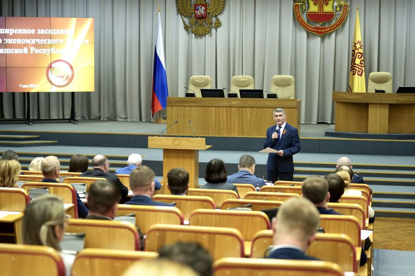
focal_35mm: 70
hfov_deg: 28.8
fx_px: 807
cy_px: 138
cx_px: 208
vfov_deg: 19.5
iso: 1600
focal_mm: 70
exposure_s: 1/128
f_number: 2.8
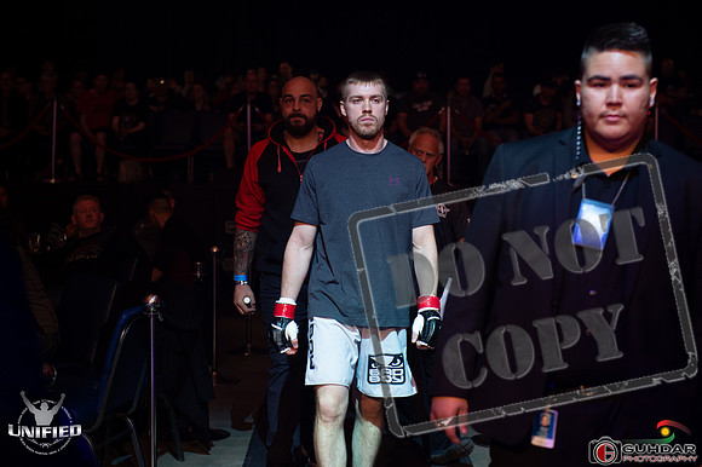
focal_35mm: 70
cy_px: 234
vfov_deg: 19.4
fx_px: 1364
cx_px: 351
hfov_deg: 28.9
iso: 1600
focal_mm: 70
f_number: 4
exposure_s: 1/125
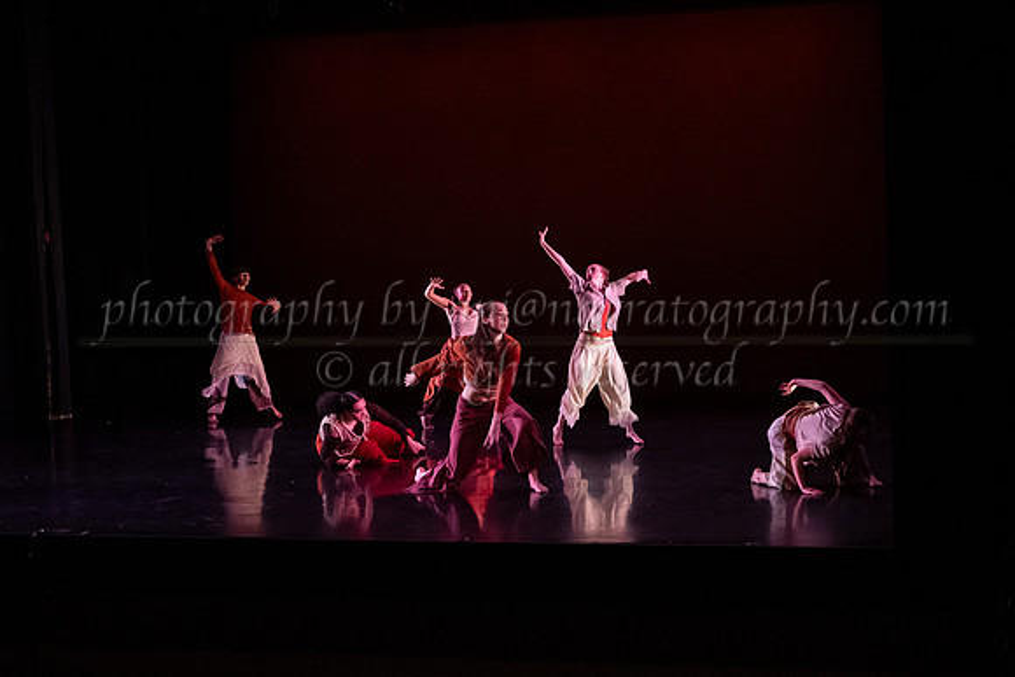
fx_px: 1223
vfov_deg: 30.9
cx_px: 698
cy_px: 377
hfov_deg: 44.2
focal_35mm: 43
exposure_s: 1/400
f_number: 4
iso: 4000
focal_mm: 31.5
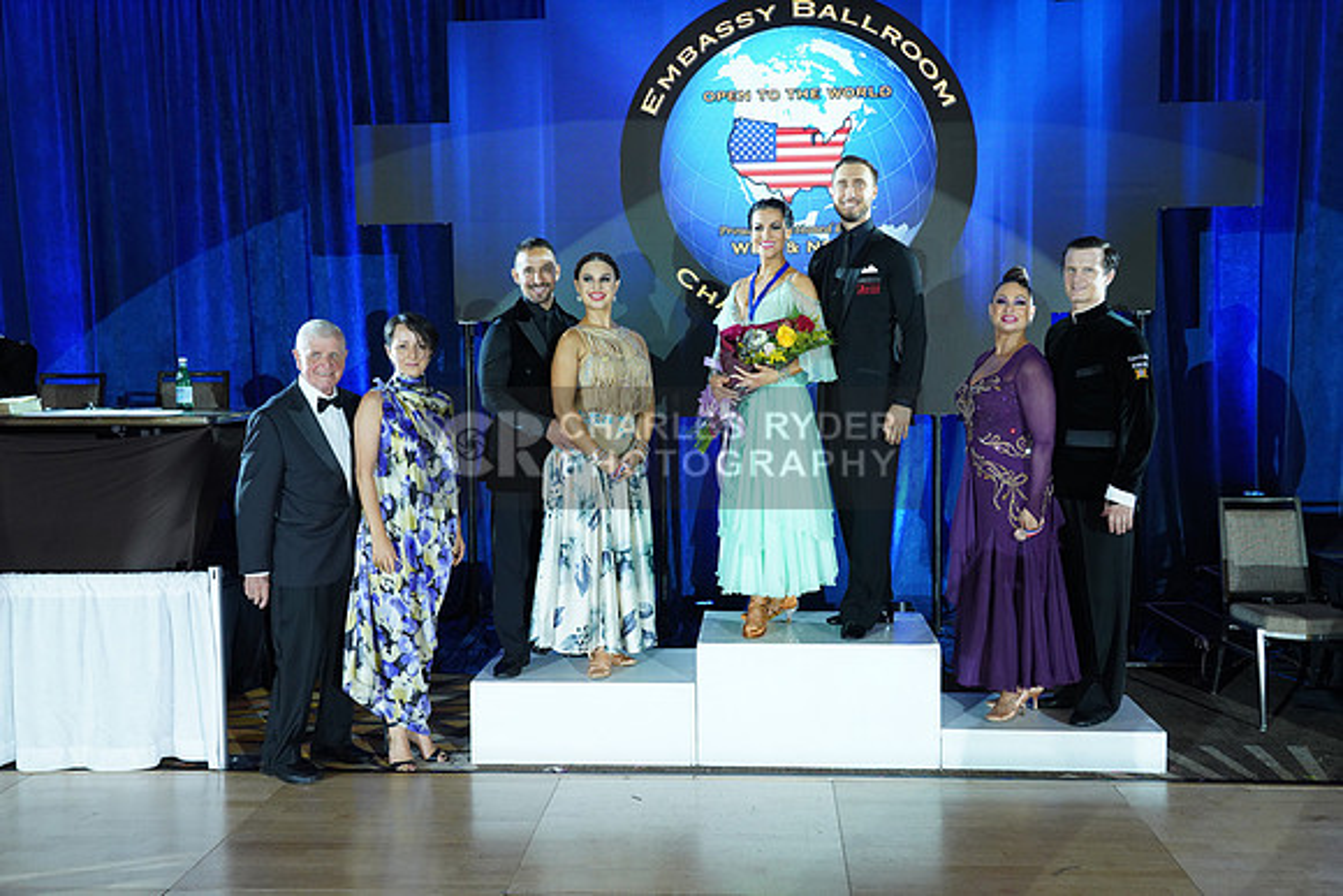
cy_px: 448
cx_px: 672
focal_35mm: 33
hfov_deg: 57.2
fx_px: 1231
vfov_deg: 40.0
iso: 1600
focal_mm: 33
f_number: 5
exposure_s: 1/200
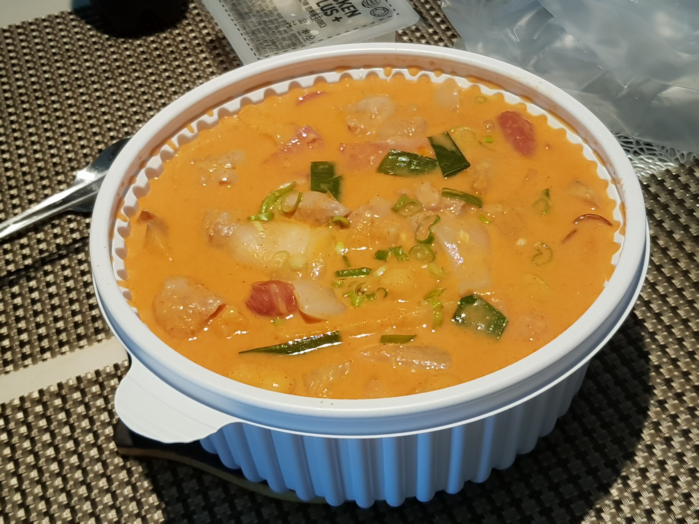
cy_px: 262
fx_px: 525
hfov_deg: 67.3
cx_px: 350
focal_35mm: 26
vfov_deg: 53.1
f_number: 1.7
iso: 125
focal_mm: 4.3
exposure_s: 1/60
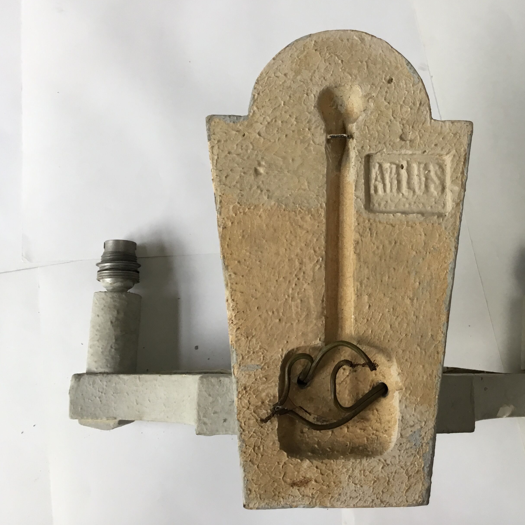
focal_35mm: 37
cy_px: 260
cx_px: 350
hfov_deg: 44.3
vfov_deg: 44.9
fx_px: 635
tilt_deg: -83.6
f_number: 2.4
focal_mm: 3.3
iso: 25
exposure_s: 1/33
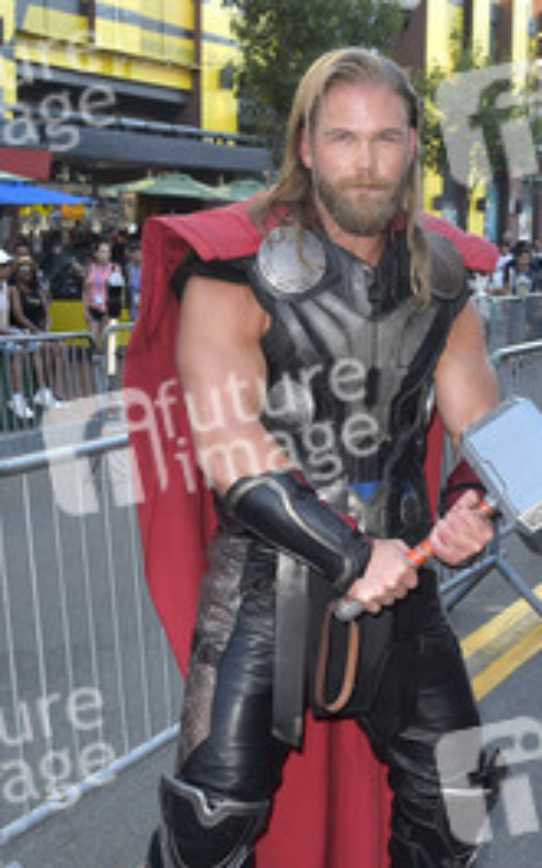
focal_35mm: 54
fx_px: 1276
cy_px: 602
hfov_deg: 24.0
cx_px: 307
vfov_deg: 37.0
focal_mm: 35
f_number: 6.3
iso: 320
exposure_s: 1/250
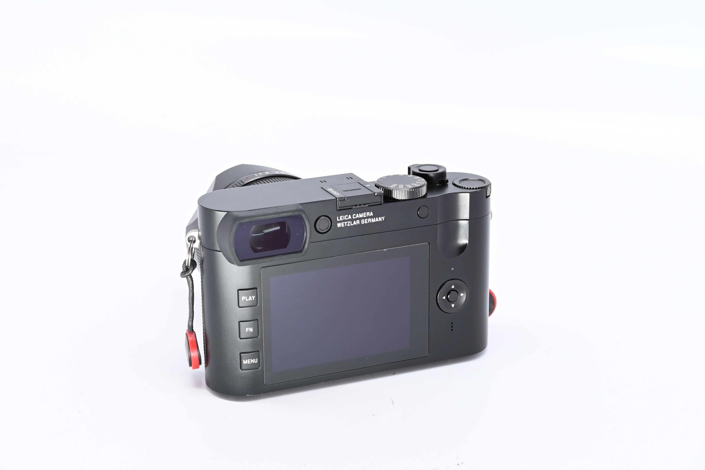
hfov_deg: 27.0
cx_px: 352
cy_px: 235
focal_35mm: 75
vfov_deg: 18.2
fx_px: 1469
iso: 500
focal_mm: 50
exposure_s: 1/100
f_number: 9
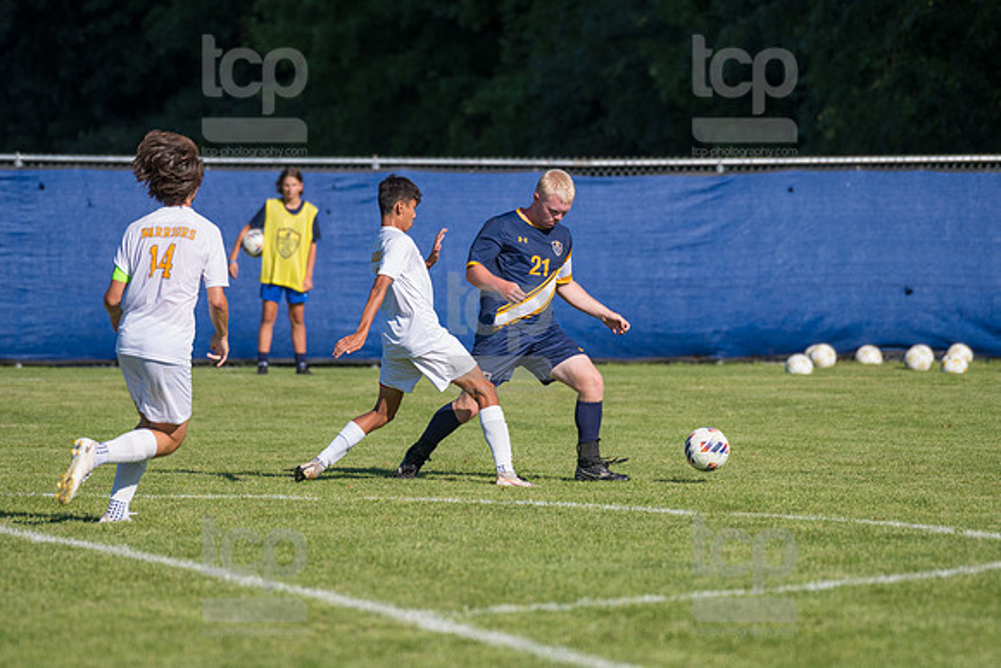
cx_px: 500
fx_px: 8899
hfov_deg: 6.4
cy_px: 334
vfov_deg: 4.3
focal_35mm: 320
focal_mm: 320
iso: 320
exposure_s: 1/2000
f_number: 5.6
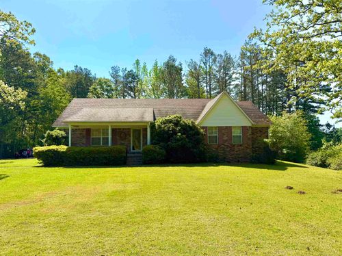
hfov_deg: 71.6
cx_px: 171
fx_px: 237
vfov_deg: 56.7
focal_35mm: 24
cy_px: 128
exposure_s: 1/6711
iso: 125
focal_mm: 6.76
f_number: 1.78
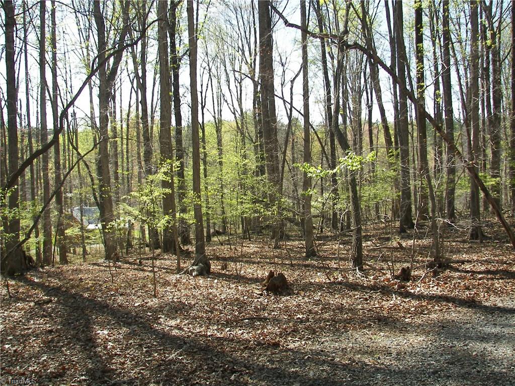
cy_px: 193
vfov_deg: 39.7
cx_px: 258
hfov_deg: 51.4
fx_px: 536
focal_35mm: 36
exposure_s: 1/250
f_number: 2.8
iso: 50
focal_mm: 6
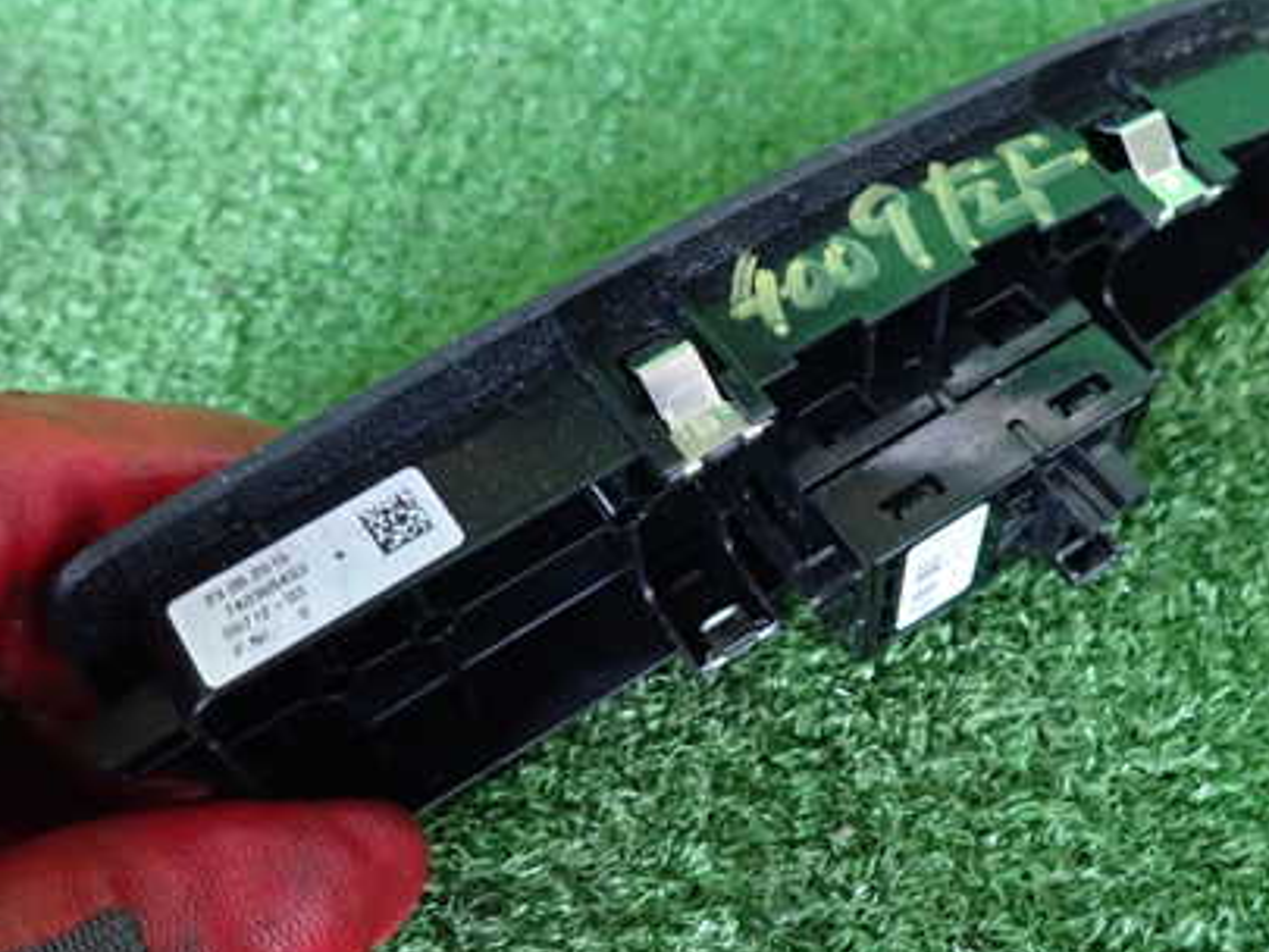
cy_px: 498
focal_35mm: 37
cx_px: 736
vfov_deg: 38.7
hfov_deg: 49.9
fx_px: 1357
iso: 640
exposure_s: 1/30
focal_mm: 4.5
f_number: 2
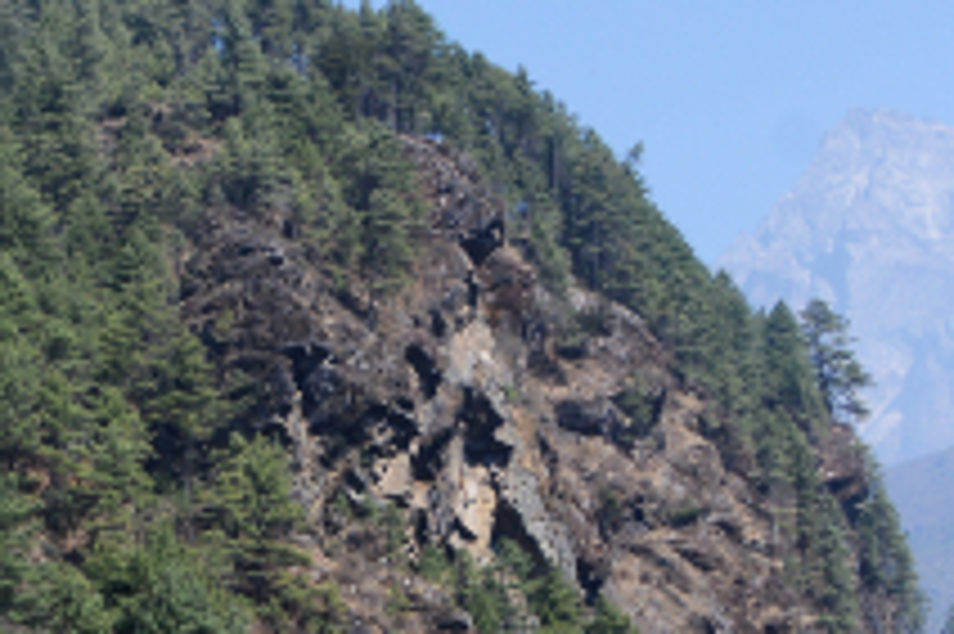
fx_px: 3495
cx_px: -140
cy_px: 753
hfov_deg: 15.1
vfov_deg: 10.2
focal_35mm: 132
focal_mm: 28
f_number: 5.6
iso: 320
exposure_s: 1/1000
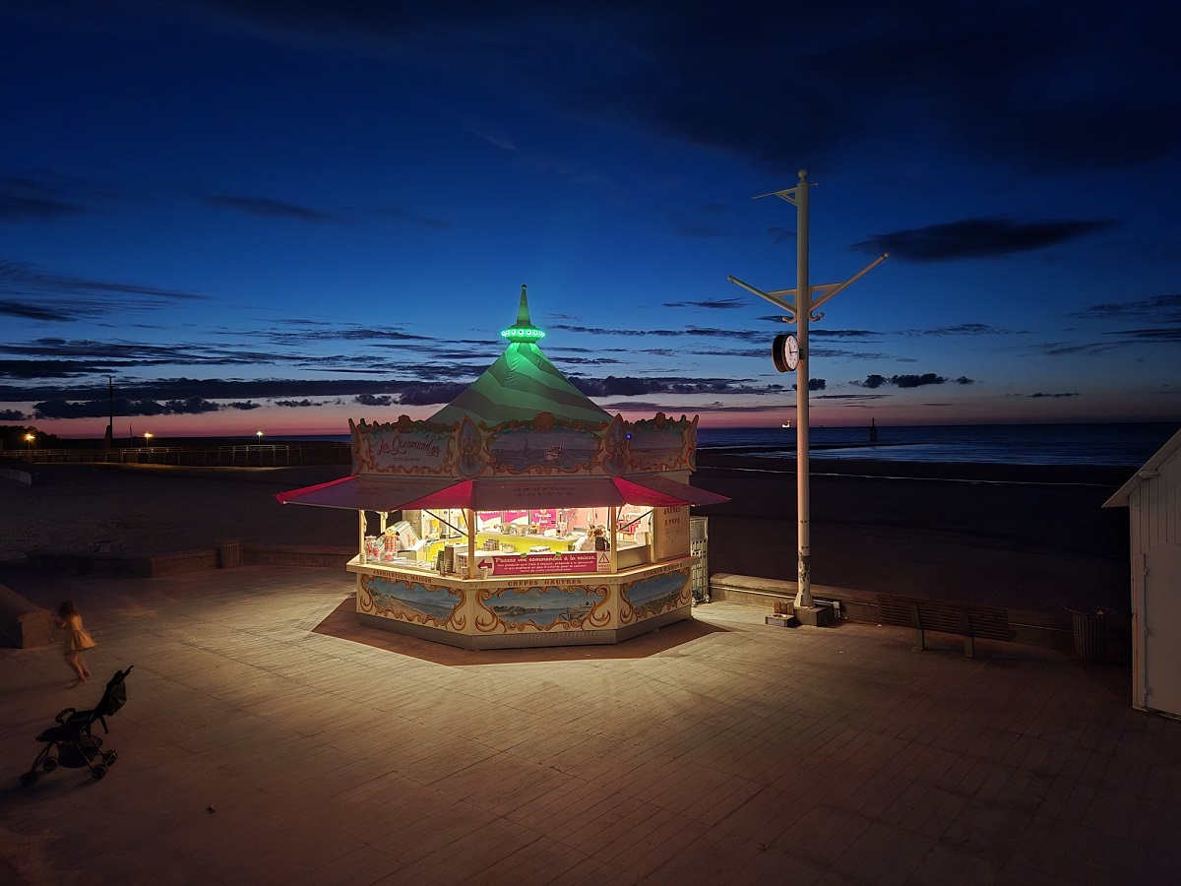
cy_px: 443
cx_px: 590
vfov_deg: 58.9
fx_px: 785
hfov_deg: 73.9
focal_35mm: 23
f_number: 1.8
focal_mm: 5.4
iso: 1600
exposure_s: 1/50
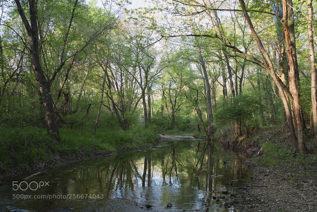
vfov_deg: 37.9
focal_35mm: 35
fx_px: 308
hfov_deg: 54.4
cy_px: 106
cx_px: 158
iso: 1000
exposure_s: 1/125
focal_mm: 35
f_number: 8
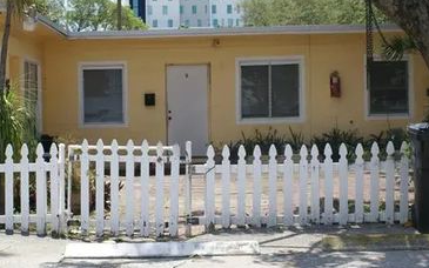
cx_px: 197
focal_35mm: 75
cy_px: 79
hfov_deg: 27.5
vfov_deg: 17.3
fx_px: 877
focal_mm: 28
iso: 100
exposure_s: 1/160
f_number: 10
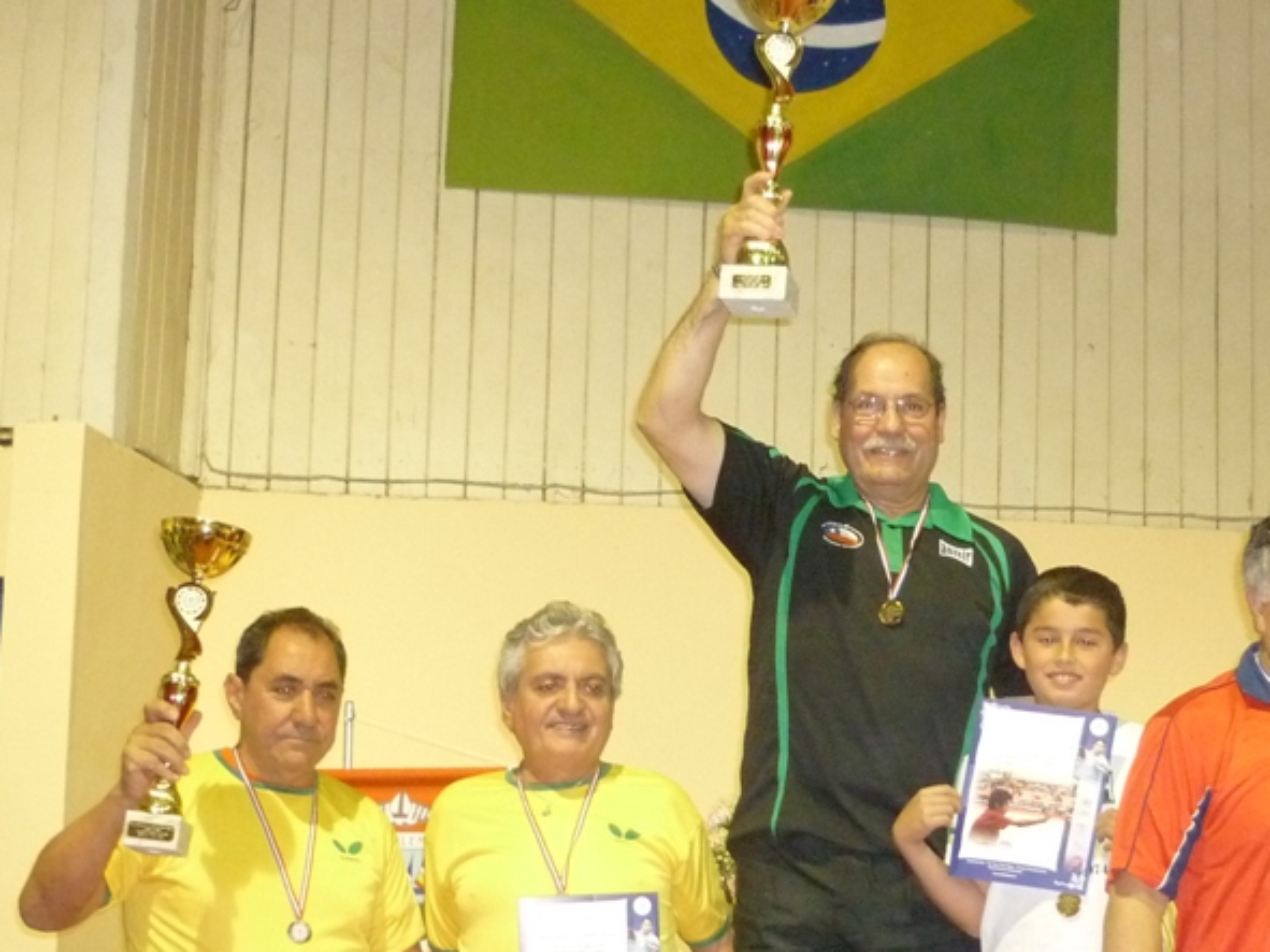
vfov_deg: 21.3
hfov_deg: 28.0
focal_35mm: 69
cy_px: 602
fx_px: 2531
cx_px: 842
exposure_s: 1/30
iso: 500
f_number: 2.9
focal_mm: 5.9
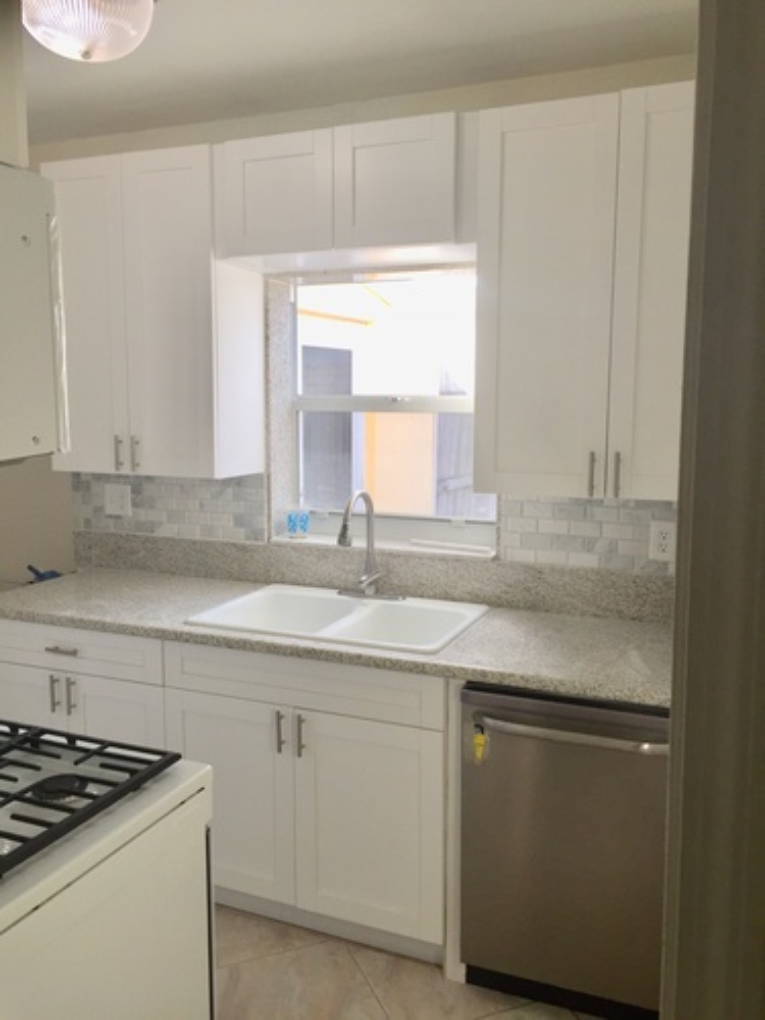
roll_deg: -0.3
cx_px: 382
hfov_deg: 48.2
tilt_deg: -6.5
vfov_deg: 61.7
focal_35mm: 29
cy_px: 510
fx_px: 855
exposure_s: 1/120
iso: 40
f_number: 2.2
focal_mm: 4.15
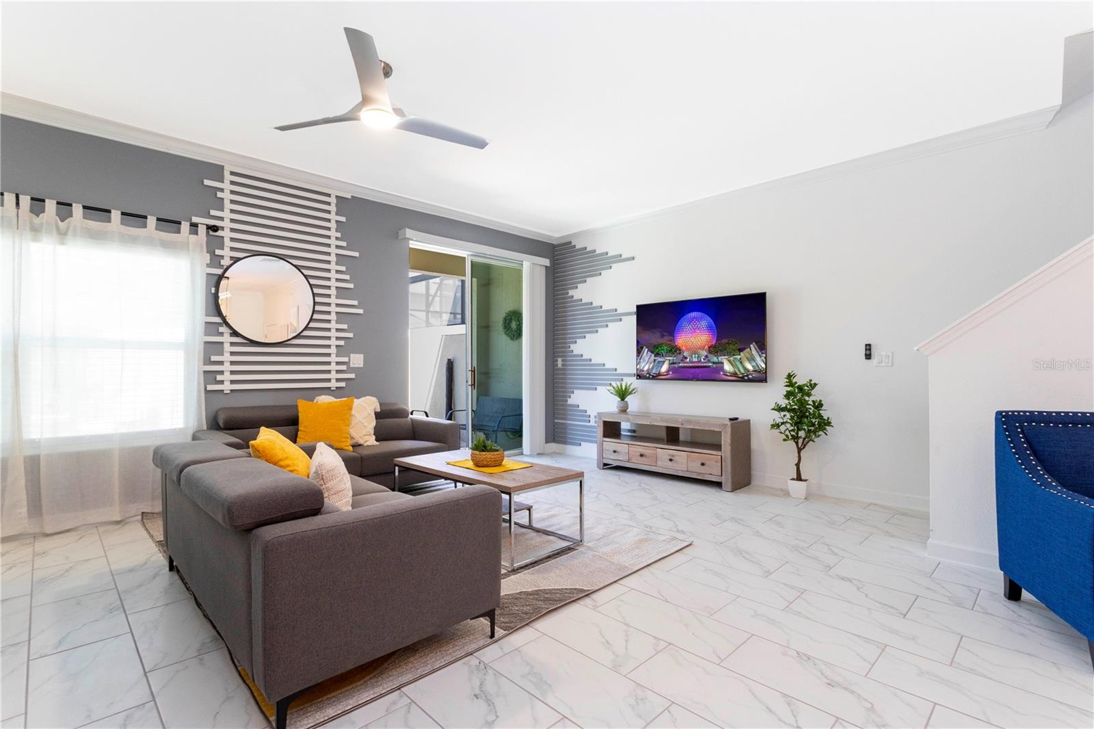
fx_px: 516
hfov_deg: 93.3
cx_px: 547
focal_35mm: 17
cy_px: 364
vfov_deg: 70.4
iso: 800
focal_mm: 17
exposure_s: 1/13
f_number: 13
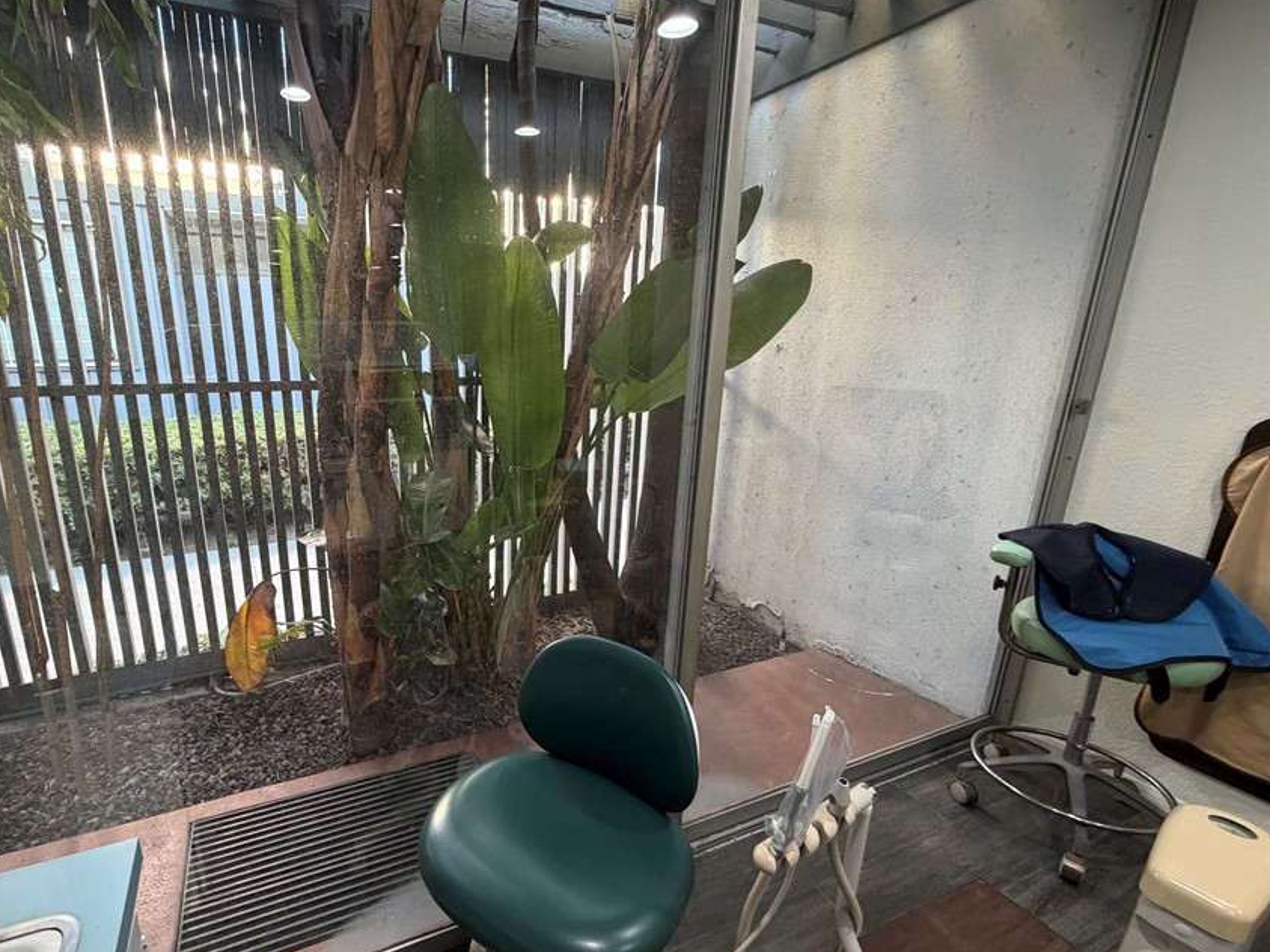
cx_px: 509
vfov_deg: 74.6
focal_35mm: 17
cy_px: 509
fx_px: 624
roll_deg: -0.4
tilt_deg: -15.5
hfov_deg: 89.9
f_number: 2.2
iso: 320
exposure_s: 1/88
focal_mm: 2.22
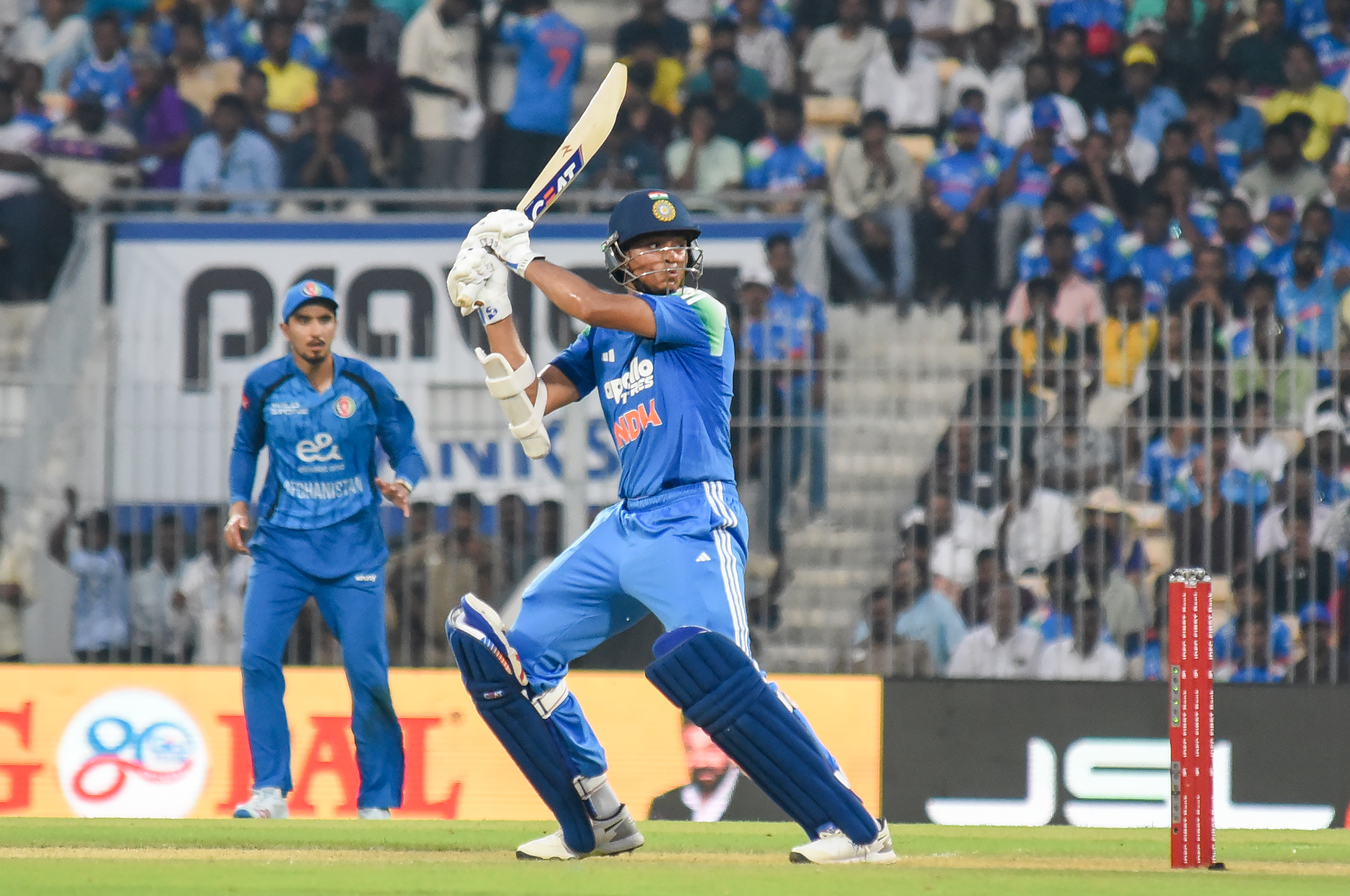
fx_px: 14980
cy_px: 448
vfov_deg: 3.4
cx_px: 675
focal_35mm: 400
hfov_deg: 5.2
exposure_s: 1/1250
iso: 3200
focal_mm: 400
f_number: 5.6
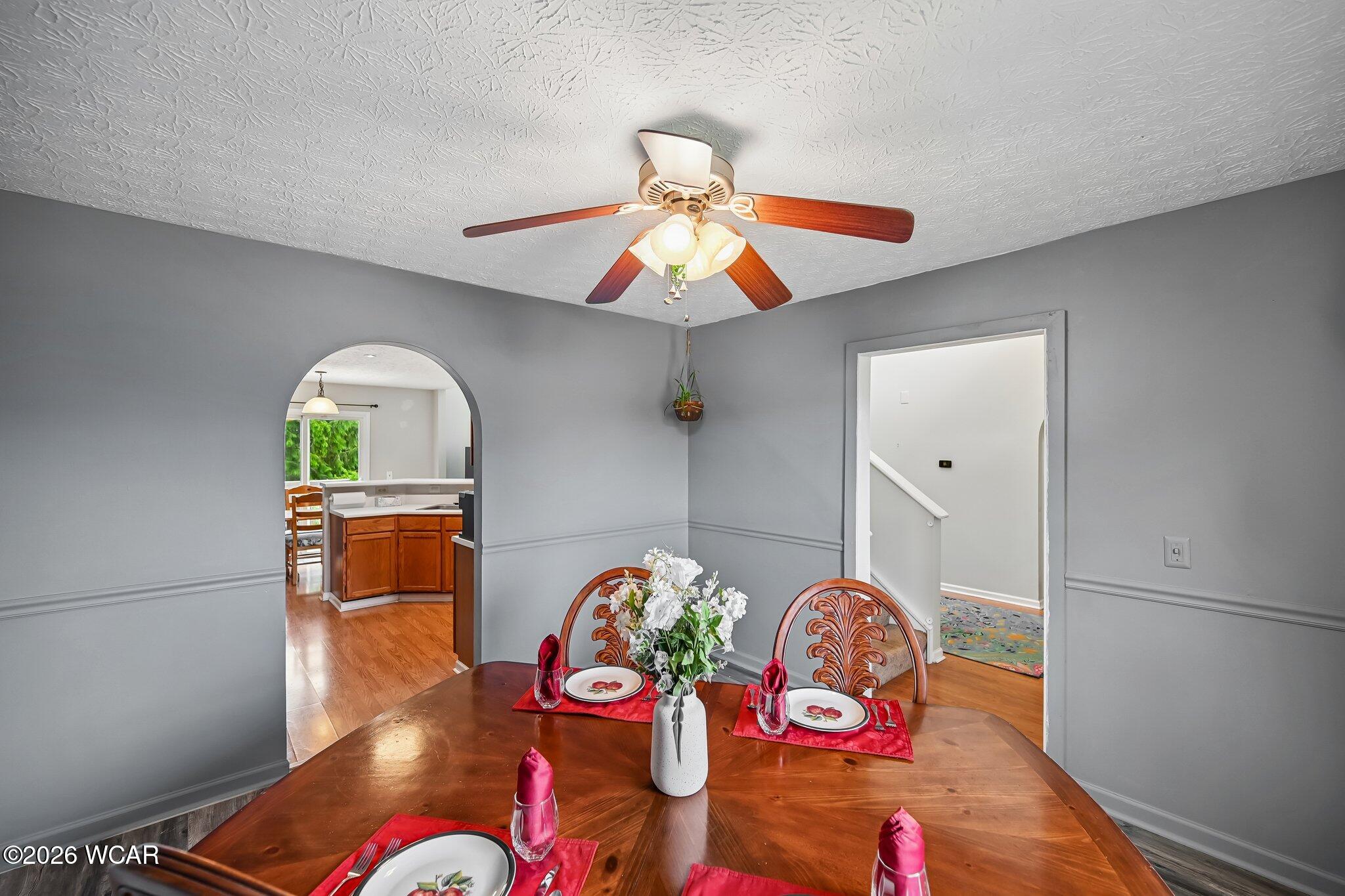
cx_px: 672
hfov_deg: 104.3
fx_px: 523
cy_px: 448
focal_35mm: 14
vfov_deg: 81.2
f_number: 4
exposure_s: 1/20
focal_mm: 14
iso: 400
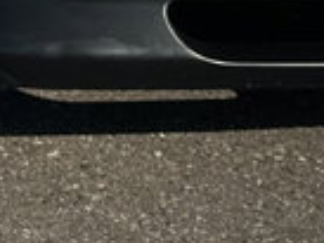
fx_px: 2520
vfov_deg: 5.3
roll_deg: -2.6
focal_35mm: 269
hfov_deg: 7.4
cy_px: -425
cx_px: 111
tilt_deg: -11.3
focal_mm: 6.86
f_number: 1.78
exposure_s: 1/5882
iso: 64
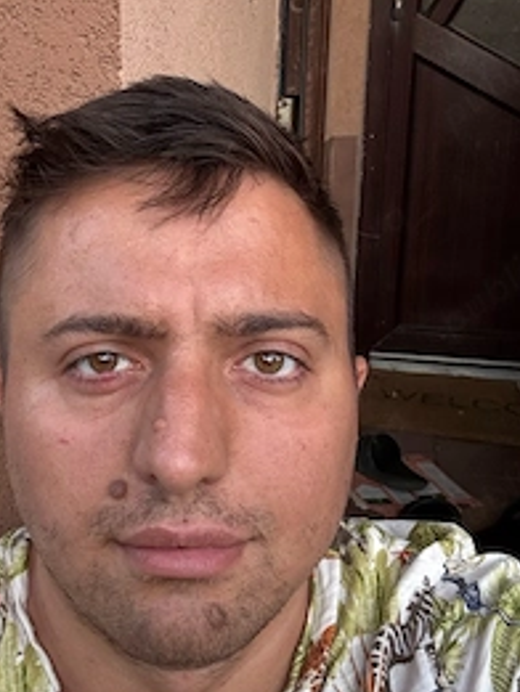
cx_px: 167
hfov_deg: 31.3
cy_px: 302
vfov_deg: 41.1
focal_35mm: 46
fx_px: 921
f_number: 1.9
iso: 80
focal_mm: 2.69
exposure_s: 1/63
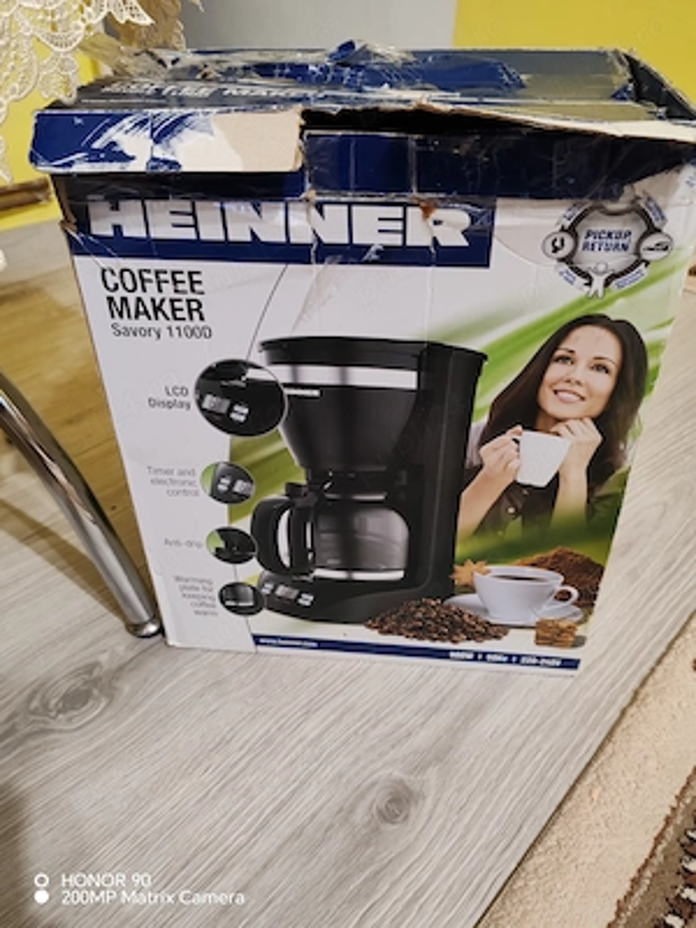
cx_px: 348
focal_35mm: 27
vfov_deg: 65.3
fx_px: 724
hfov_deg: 51.4
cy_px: 464
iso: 3200
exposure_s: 1/50
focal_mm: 6.12
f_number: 1.9
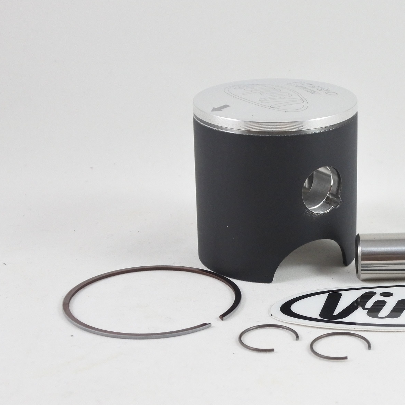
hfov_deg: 27.9
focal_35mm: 61
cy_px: 200
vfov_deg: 28.2
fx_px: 807
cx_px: 285
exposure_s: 1/125
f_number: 4.5
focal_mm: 17.6
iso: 560
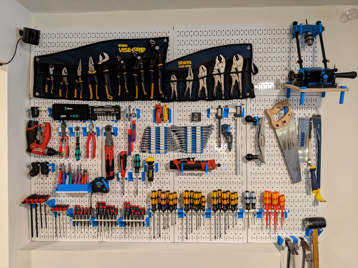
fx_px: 279
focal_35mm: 27
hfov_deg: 65.3
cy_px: 134
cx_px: 179
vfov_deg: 51.4
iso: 258
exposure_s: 1/24
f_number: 1.8
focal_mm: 4.44
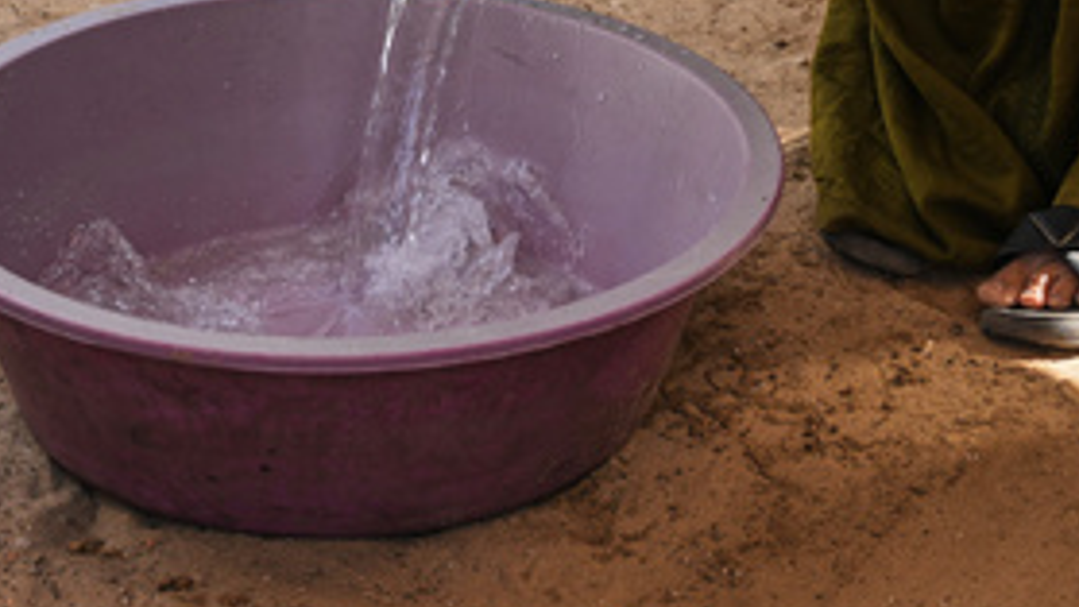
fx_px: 3607
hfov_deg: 16.9
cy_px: -650
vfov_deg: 9.0
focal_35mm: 126
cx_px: 781
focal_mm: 32.8
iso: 100
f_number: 2.8
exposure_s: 1/500
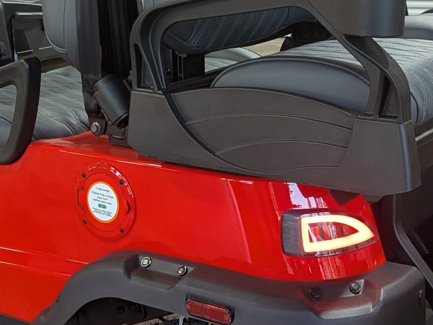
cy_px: 64
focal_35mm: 70
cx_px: 233
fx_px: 875
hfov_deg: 27.8
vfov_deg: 20.8
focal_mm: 6.81
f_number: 1.85
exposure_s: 1/120
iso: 287
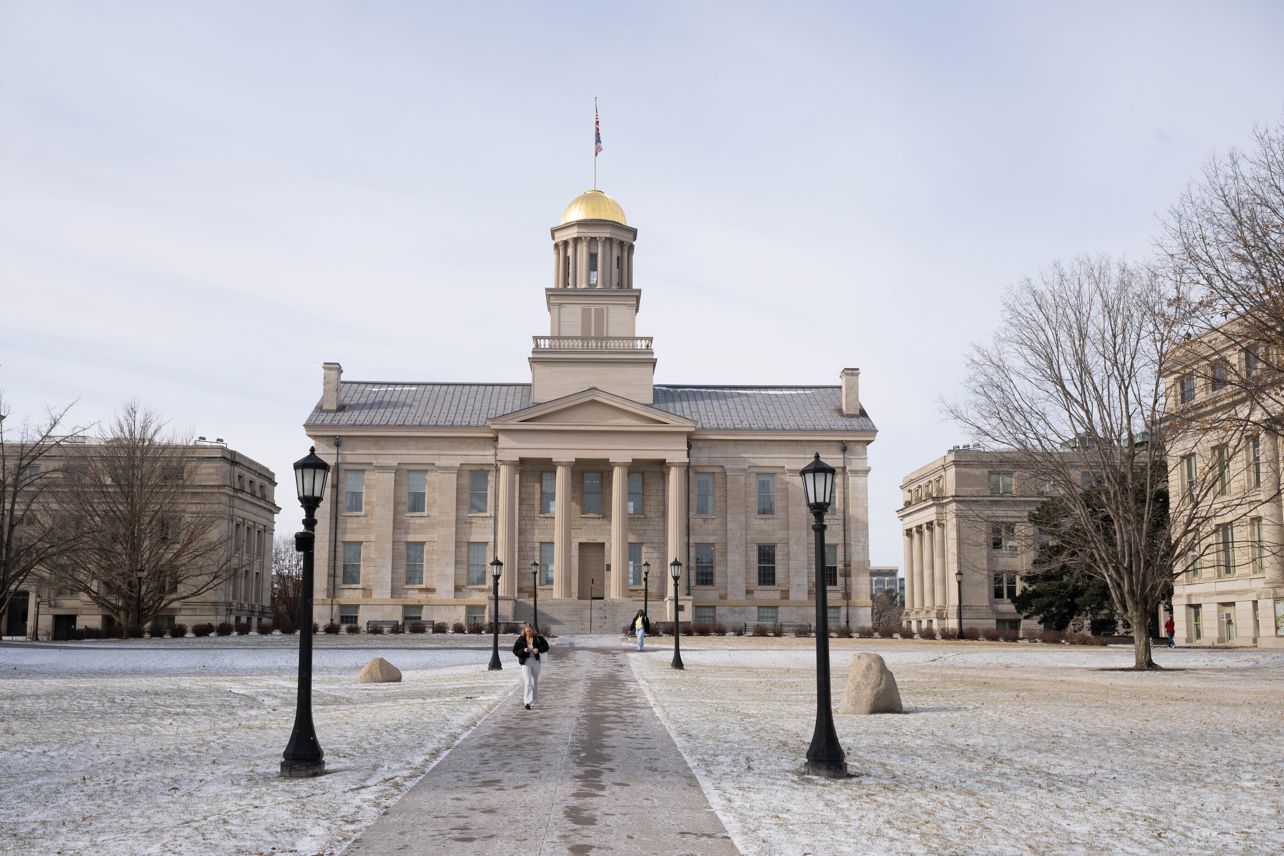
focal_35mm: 38
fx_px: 1355
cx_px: 642
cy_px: 428
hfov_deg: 50.7
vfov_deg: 35.1
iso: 320
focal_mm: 38
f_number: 9
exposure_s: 1/640
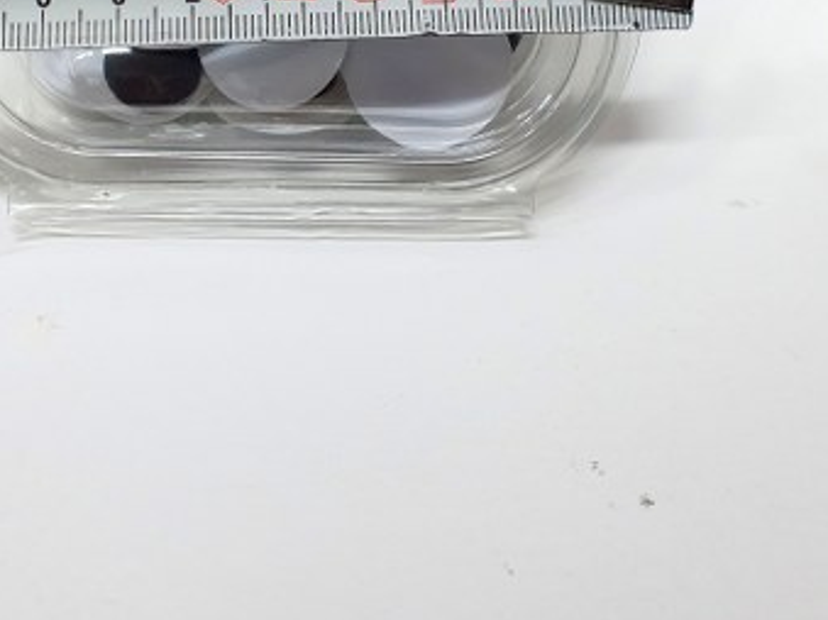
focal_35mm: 46
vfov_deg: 28.5
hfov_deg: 40.9
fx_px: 1100
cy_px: -68
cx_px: 308
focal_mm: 4.32
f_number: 2.4
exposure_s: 1/50
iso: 320
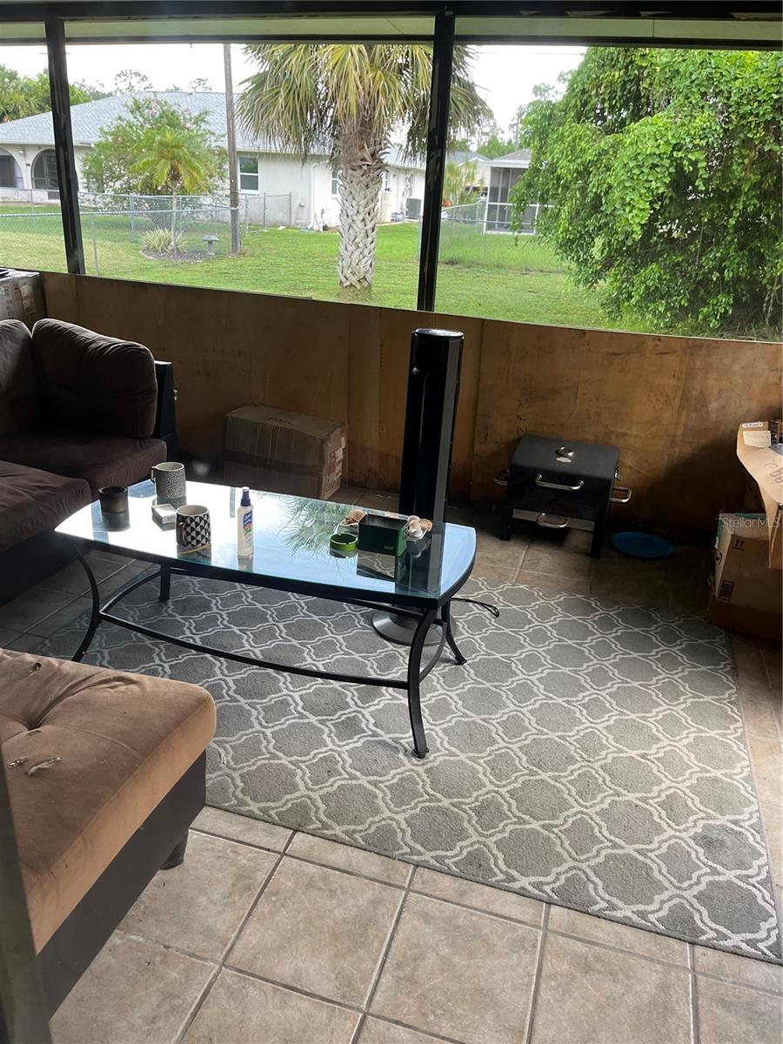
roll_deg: -2.5
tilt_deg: -23.4
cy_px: 522
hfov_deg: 53.1
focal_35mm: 26
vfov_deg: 67.3
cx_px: 392
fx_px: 784
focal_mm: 5.1
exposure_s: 1/121
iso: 125
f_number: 1.6
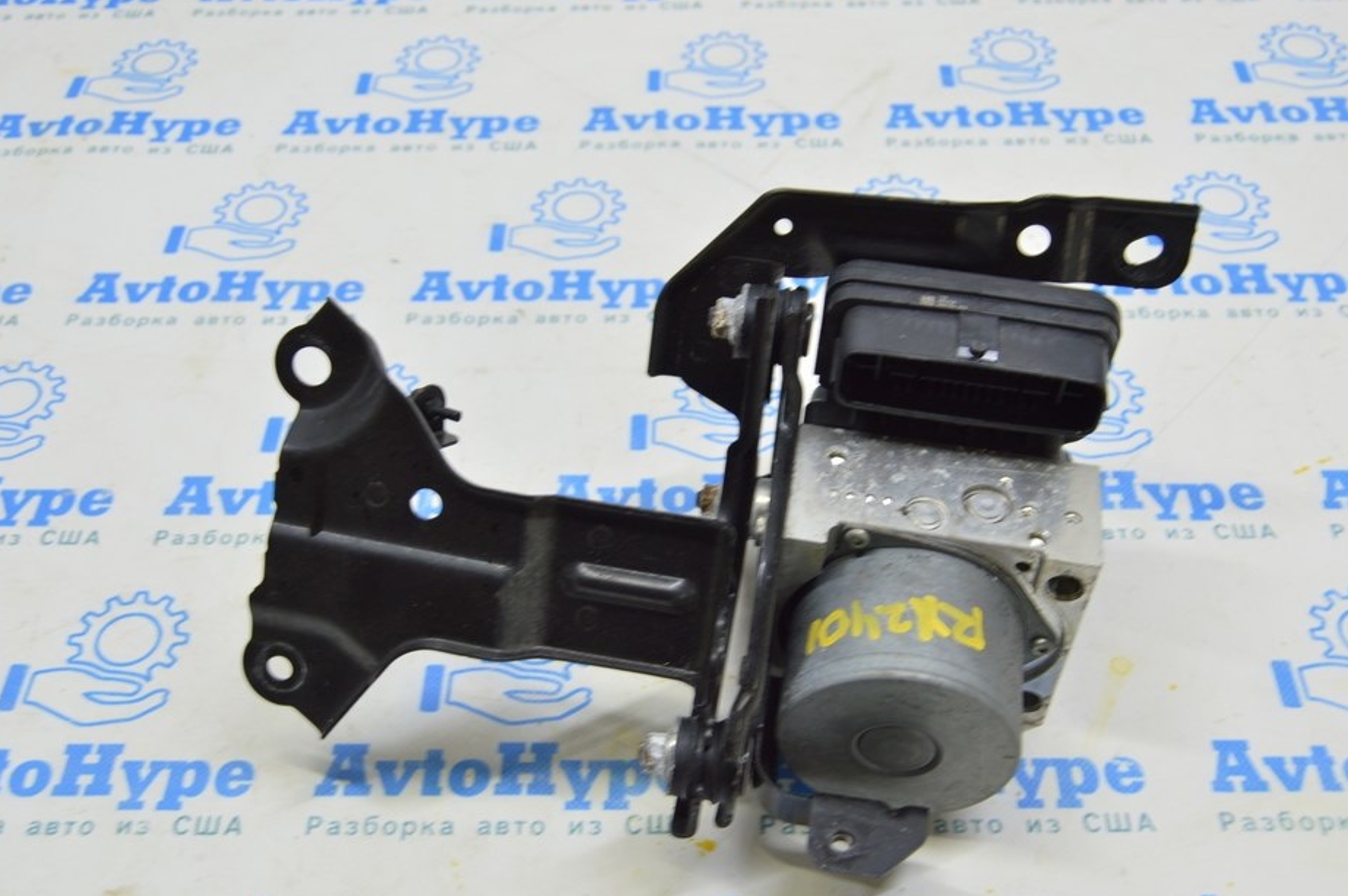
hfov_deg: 48.5
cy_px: 477
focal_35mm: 40
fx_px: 1496
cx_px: 687
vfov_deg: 33.3
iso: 400
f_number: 5.6
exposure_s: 1/20
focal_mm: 24
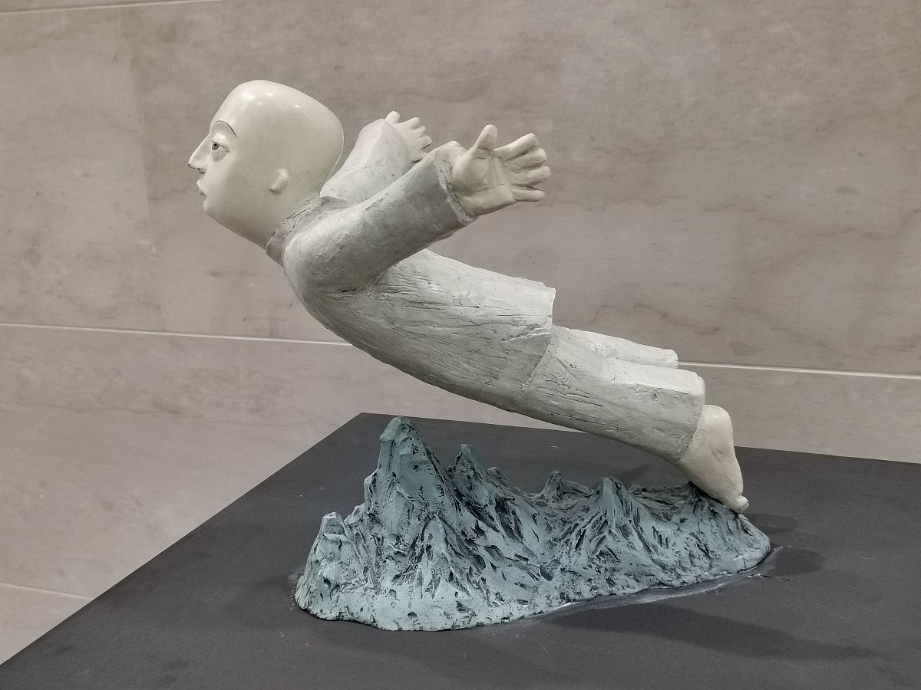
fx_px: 1091
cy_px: 345
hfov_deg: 45.8
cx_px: 460
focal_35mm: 41
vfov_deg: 35.1
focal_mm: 5.58
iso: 250
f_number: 1.8
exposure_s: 1/100
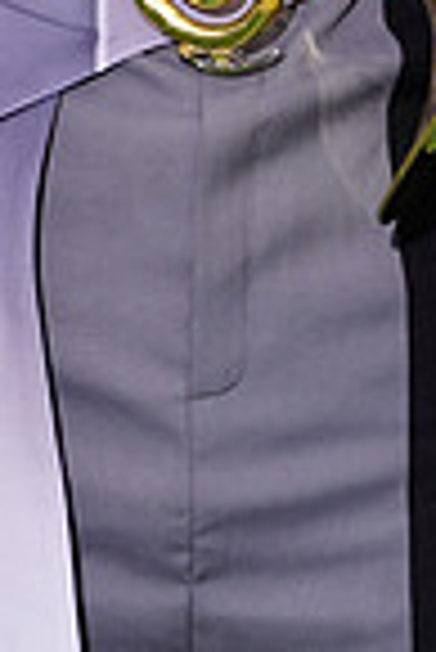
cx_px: 115
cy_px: -454
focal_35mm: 801
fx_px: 14516
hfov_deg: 1.7
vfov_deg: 2.6
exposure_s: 1/160
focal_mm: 200
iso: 200
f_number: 5.6
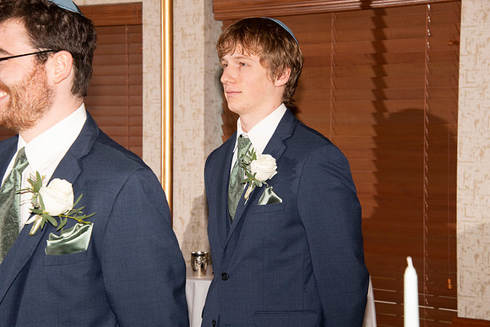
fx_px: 1579
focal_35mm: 116
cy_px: 164
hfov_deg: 17.6
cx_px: 245
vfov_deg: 11.8
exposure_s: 1/160
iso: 1000
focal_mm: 116
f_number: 10
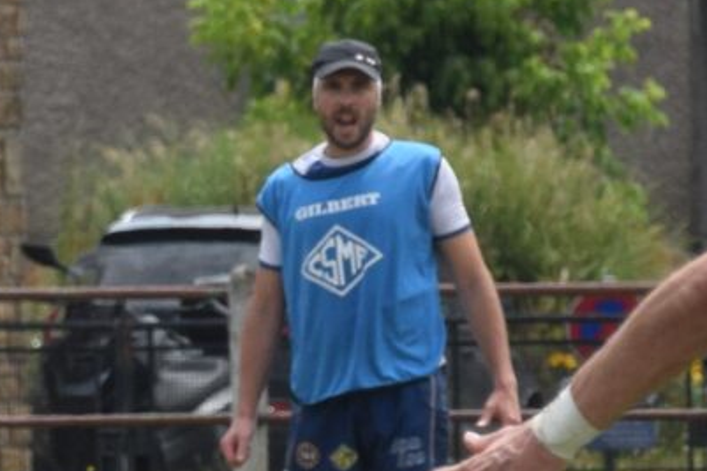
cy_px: 327
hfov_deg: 2.1
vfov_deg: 1.4
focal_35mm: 1005
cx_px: -337
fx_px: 19732
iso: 400
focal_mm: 105
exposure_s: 1/1250
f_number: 5.6
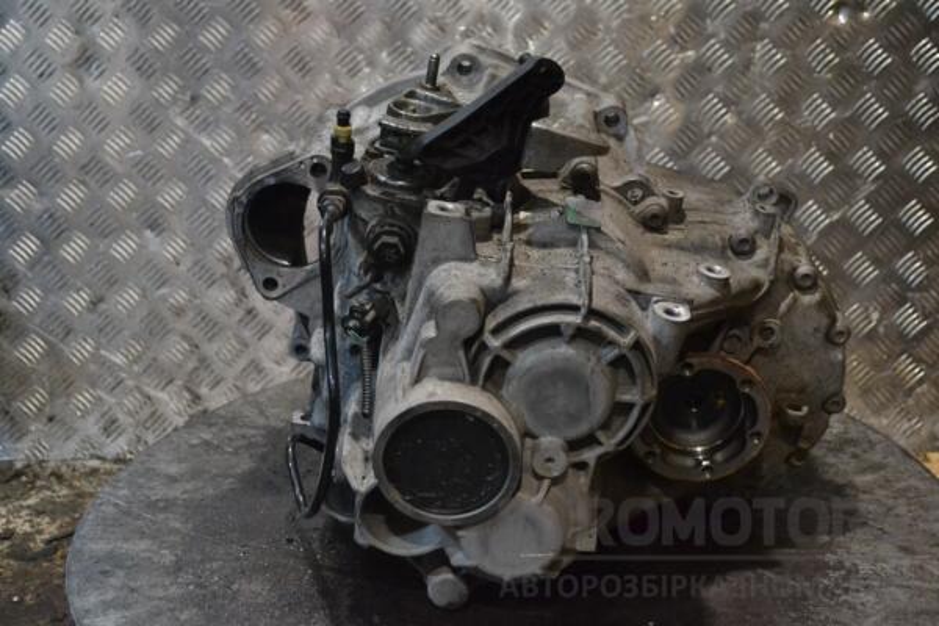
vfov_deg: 25.8
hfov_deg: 37.9
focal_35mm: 52
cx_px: 470
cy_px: 313
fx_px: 1369
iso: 3200
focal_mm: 35
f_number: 6.3
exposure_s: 1/160
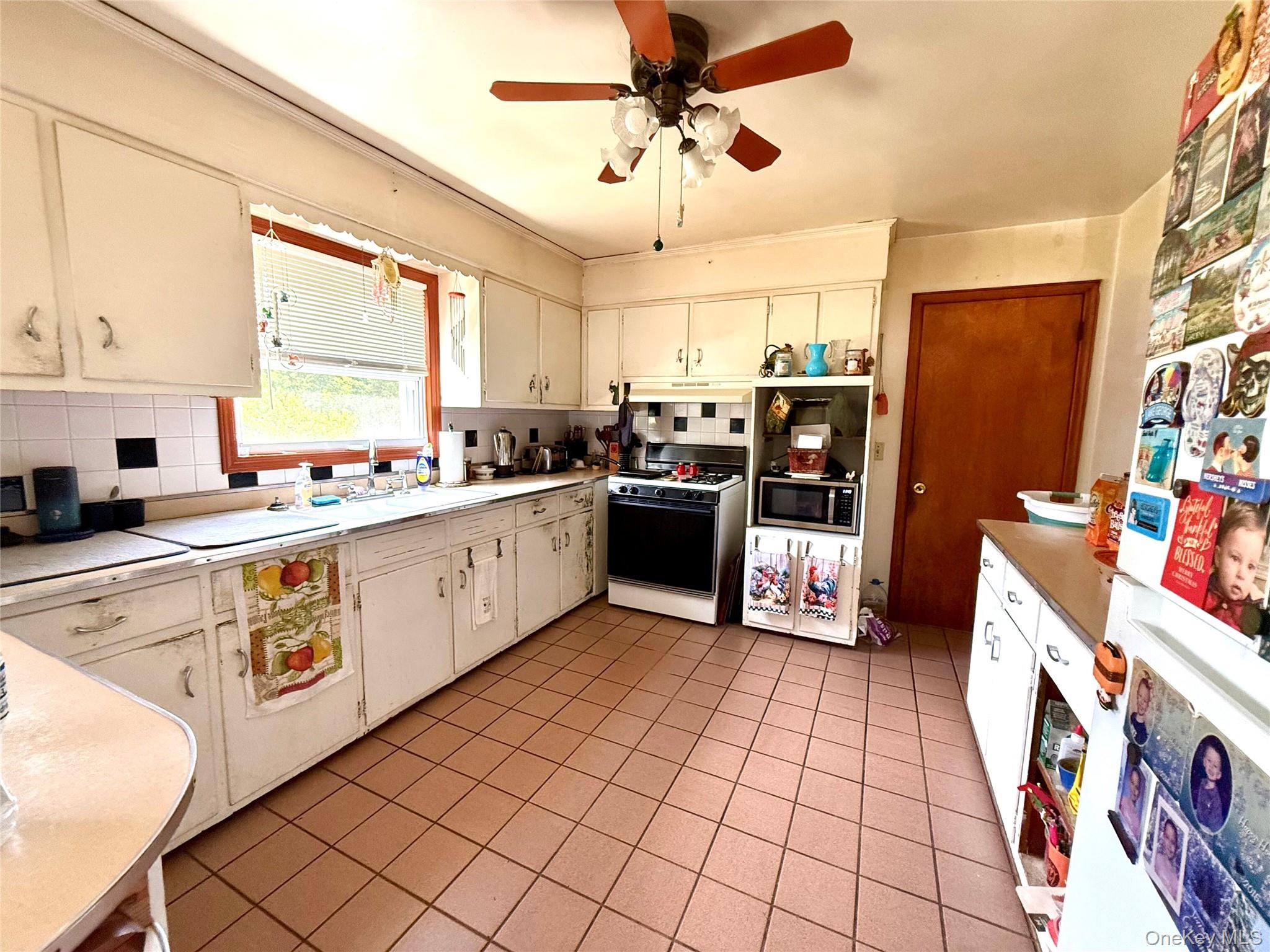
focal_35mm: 14
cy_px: 476
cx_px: 635
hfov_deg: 102.1
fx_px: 514
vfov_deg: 85.7
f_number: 2.2
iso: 320
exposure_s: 1/99
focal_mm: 2.22
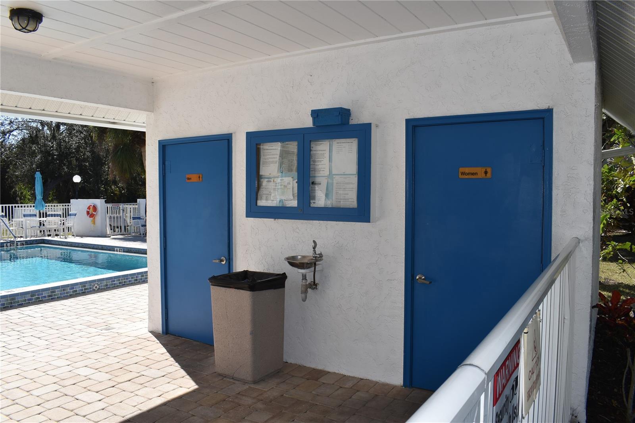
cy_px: 212
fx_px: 476
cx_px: 318
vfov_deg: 47.9
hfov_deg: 67.4
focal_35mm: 27
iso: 100
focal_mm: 18
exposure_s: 1/200
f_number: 11
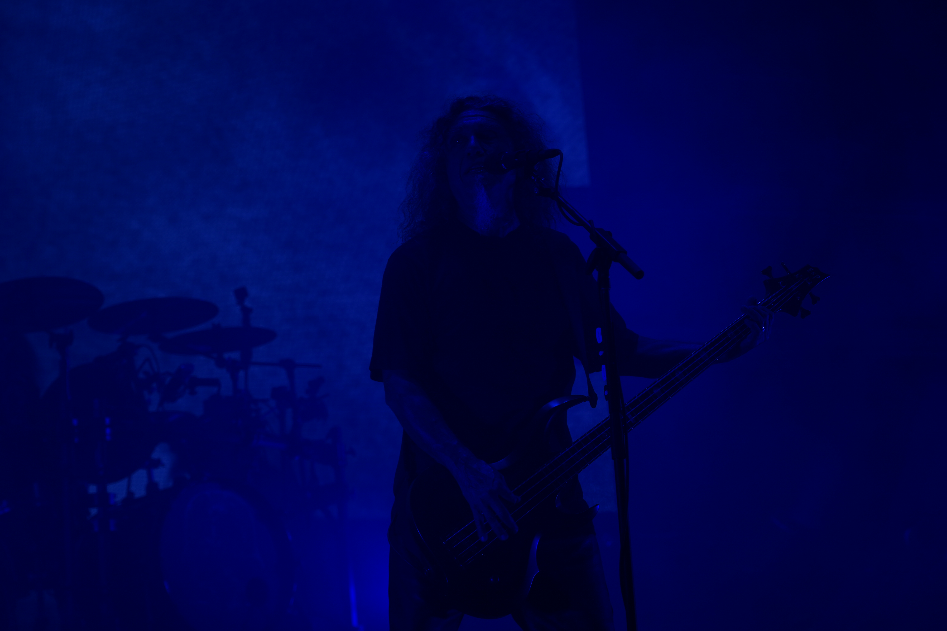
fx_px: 2762
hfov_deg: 19.5
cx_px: 474
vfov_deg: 13.0
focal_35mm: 105
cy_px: 316
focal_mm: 105
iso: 100
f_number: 5.6
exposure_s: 1/250
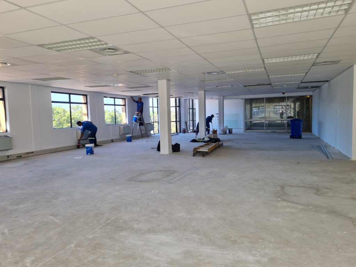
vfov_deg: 53.1
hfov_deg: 67.3
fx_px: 267
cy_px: 134
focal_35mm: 26
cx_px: 178
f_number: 1.8
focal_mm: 5.4
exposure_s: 1/100
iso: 50
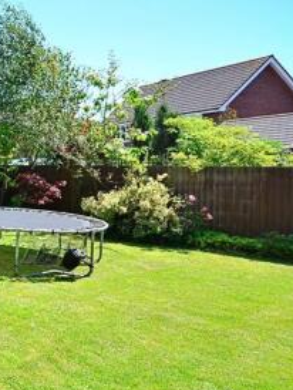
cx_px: -139
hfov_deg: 26.8
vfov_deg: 47.1
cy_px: 171
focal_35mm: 40
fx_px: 446
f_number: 5.6
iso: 200
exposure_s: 1/400
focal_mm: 11.5
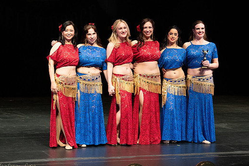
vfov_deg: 12.6
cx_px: 128
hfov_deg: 18.8
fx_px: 754
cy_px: 80
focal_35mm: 109
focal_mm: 98
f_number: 8
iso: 8000
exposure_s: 1/320
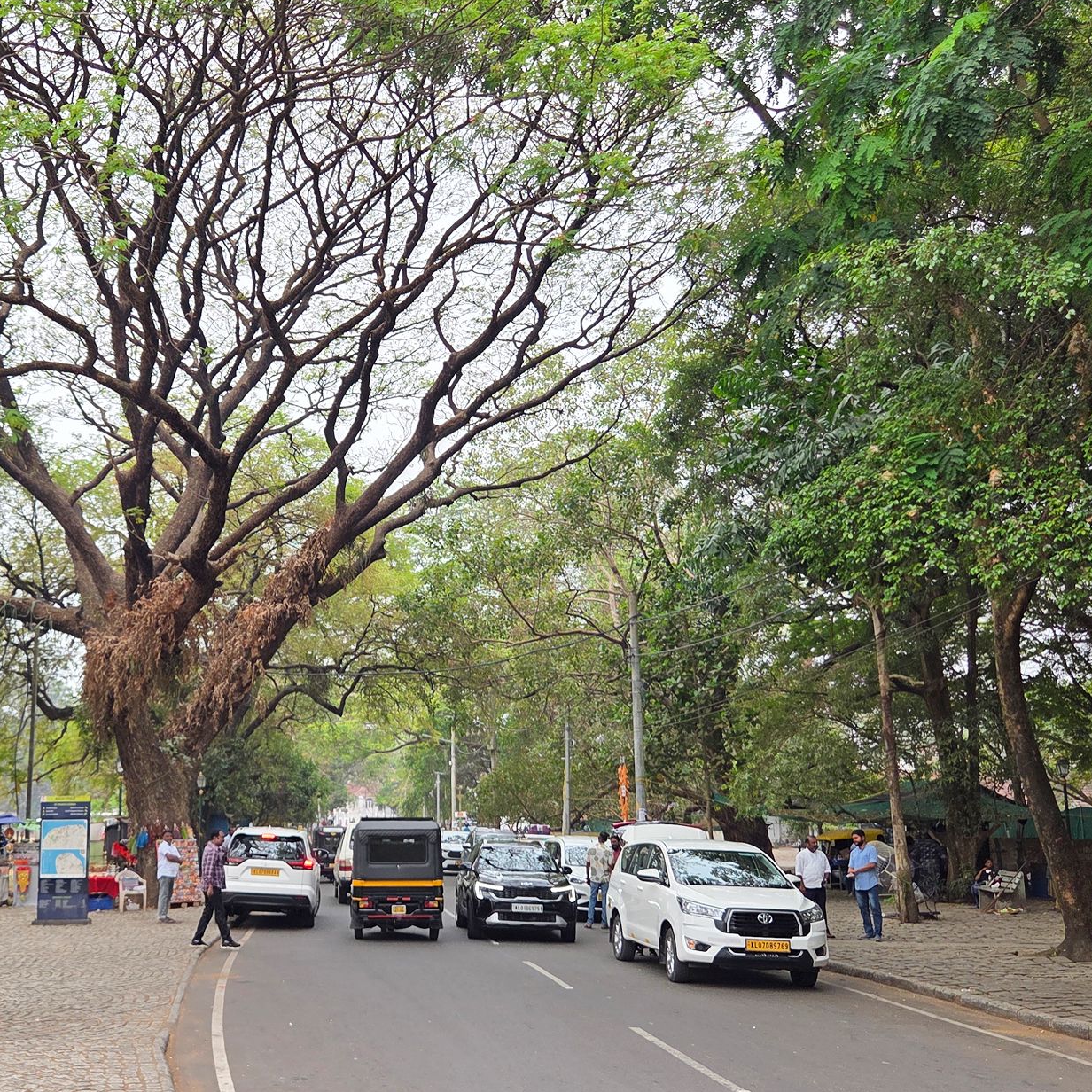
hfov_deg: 49.0
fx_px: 1178
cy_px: 624
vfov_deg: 49.6
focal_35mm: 33
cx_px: 375
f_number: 1.8
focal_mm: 5.4
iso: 80
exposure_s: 1/895
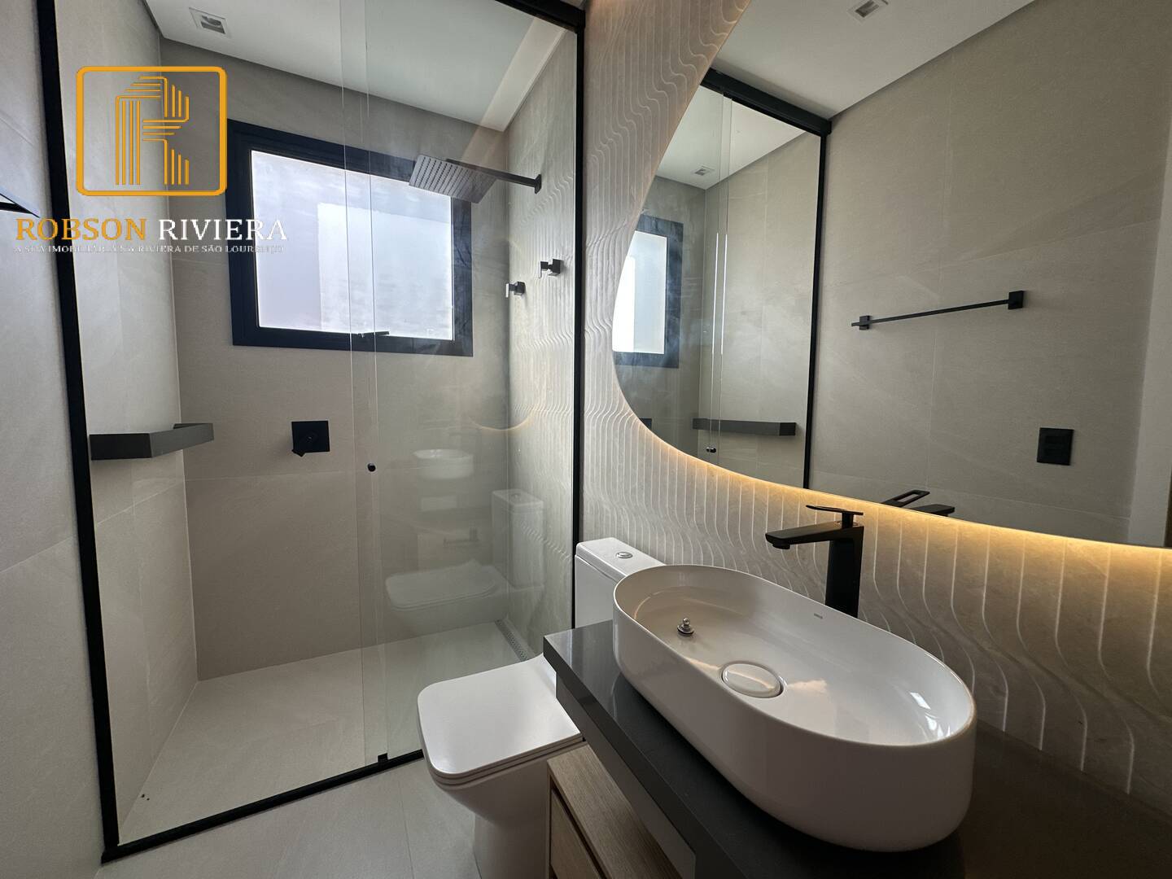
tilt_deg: -4.3
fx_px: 474
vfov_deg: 85.7
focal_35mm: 14
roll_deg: -0.6
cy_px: 440
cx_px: 586
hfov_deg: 102.1
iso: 40
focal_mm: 2.22
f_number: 2.2
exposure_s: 1/217
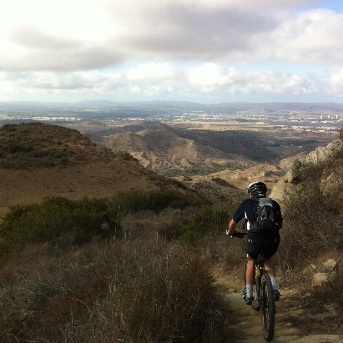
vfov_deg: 40.0
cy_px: 172
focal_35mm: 42
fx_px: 471
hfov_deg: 39.9
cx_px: 138
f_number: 2.8
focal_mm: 3.85
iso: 80
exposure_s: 1/794
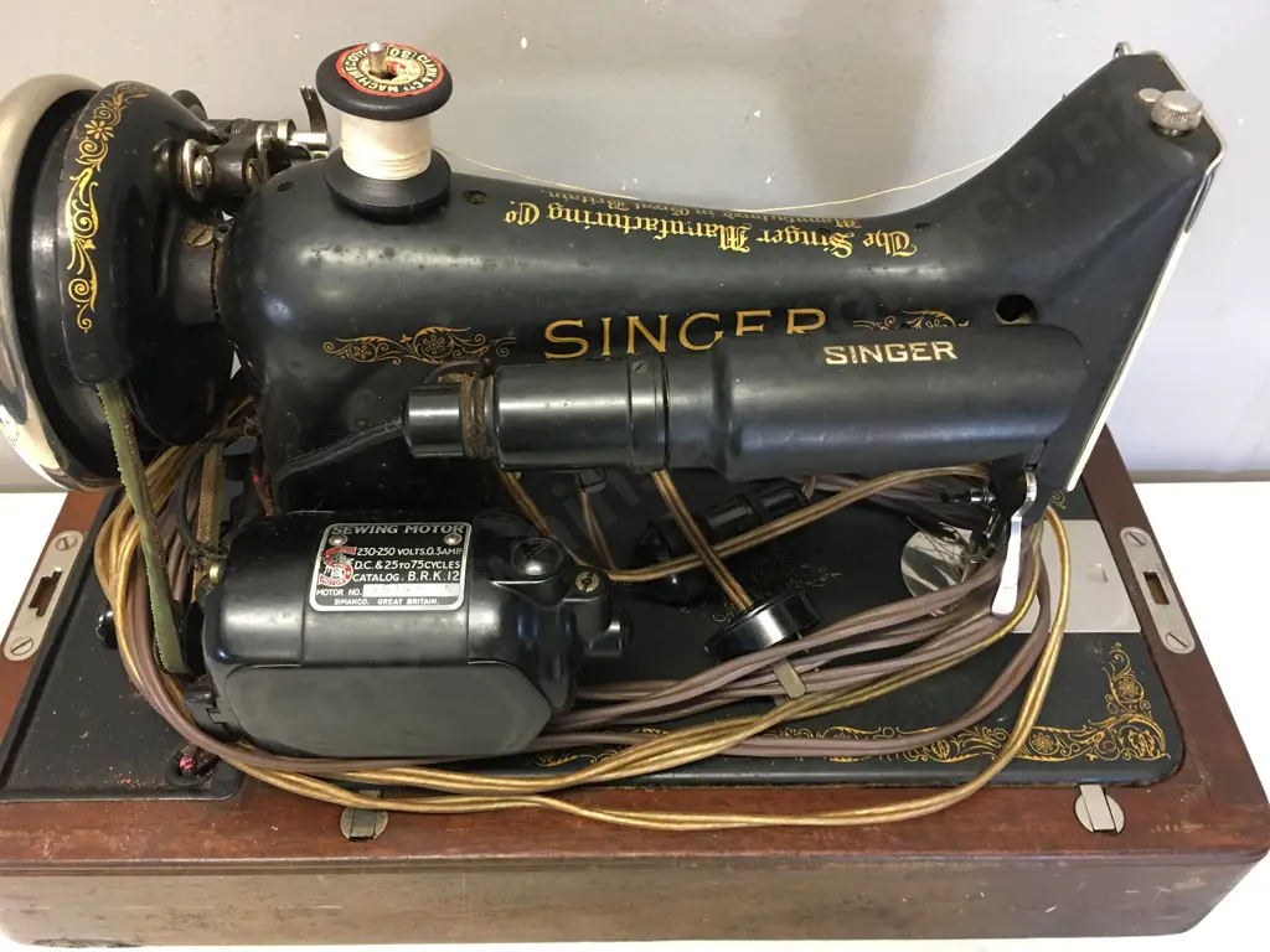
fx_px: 1064
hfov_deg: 61.7
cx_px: 635
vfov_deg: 48.2
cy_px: 476
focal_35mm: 29
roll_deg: -1.6
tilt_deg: -44.9
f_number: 2.2
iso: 80
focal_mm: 4.15
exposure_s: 1/17
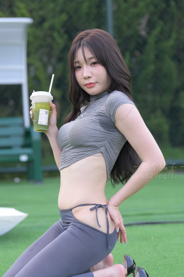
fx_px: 866
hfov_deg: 12.1
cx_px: 90
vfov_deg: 18.1
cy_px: 161
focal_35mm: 113
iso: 320
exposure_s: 1/320
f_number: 3.5
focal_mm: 95
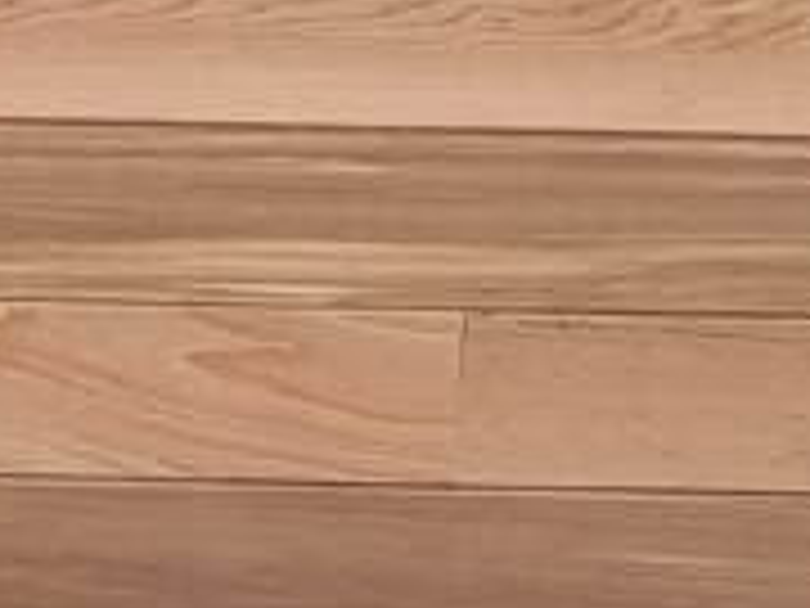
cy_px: -540
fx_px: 2434
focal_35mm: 104
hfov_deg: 17.3
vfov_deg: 12.7
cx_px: -346
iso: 50
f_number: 2.2
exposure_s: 1/280
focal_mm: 2.2
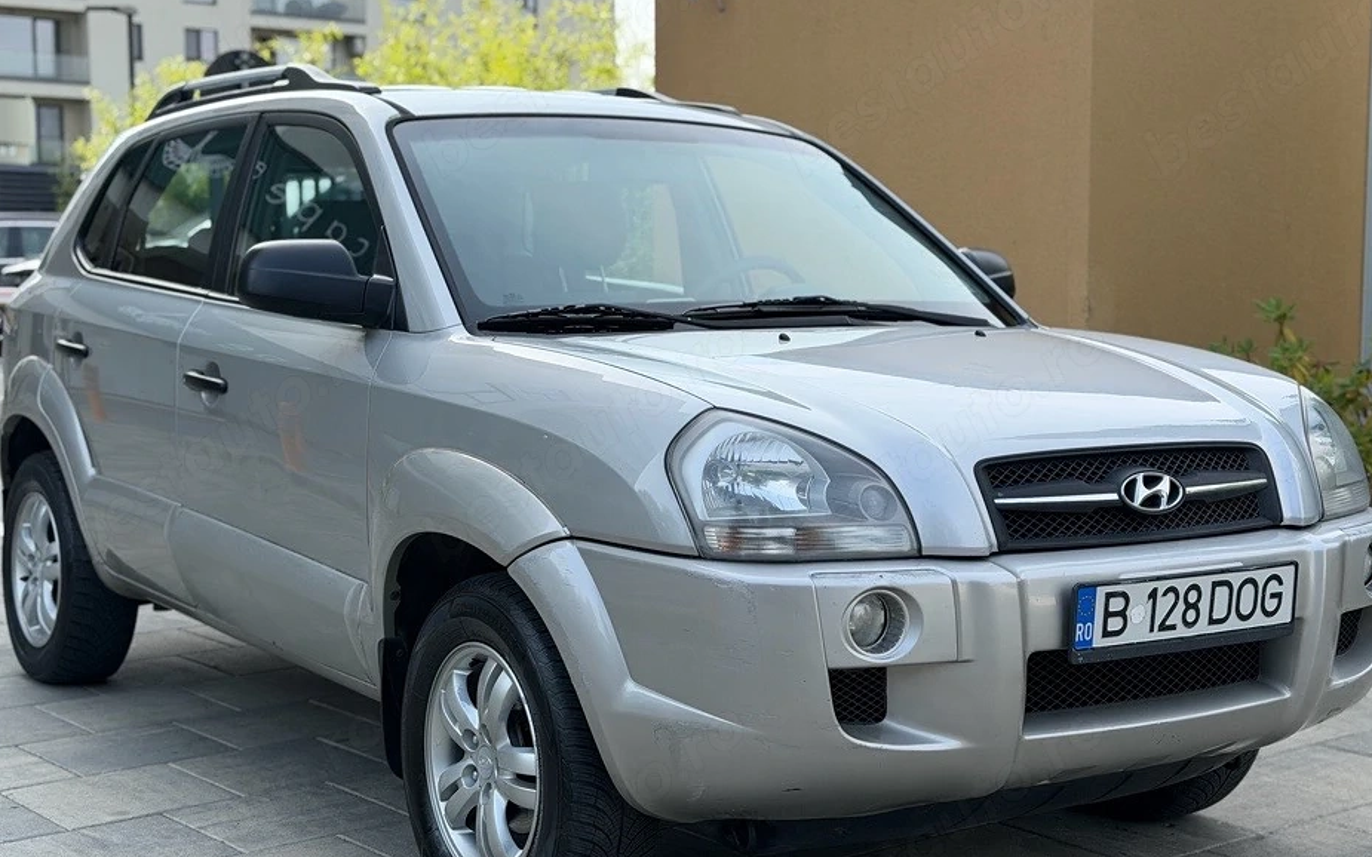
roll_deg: +0.2
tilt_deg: -6.3
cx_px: 705
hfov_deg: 36.9
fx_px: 2056
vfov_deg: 23.5
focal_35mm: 55
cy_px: 458
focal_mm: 6.76
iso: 64
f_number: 1.78
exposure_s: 1/1543
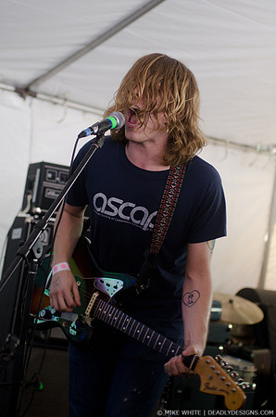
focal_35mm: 78
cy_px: 208
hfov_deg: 17.4
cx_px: 138
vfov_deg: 26.0
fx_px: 901
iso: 640
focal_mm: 52
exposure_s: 1/100
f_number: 3.2
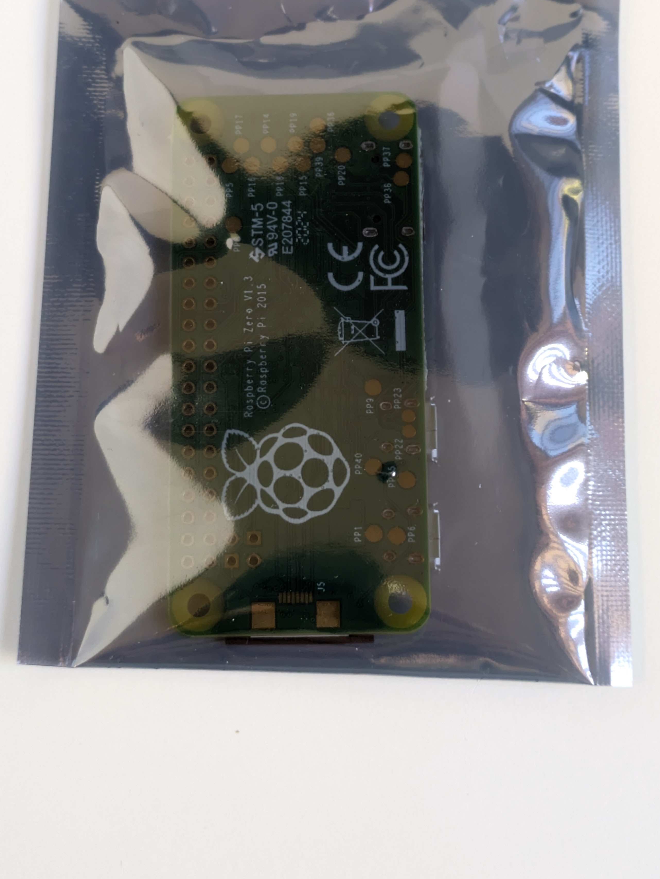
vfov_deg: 28.0
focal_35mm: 69
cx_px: 295
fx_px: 1753
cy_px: 325
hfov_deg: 21.3
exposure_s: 1/100
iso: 434
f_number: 1.89
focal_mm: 5.43
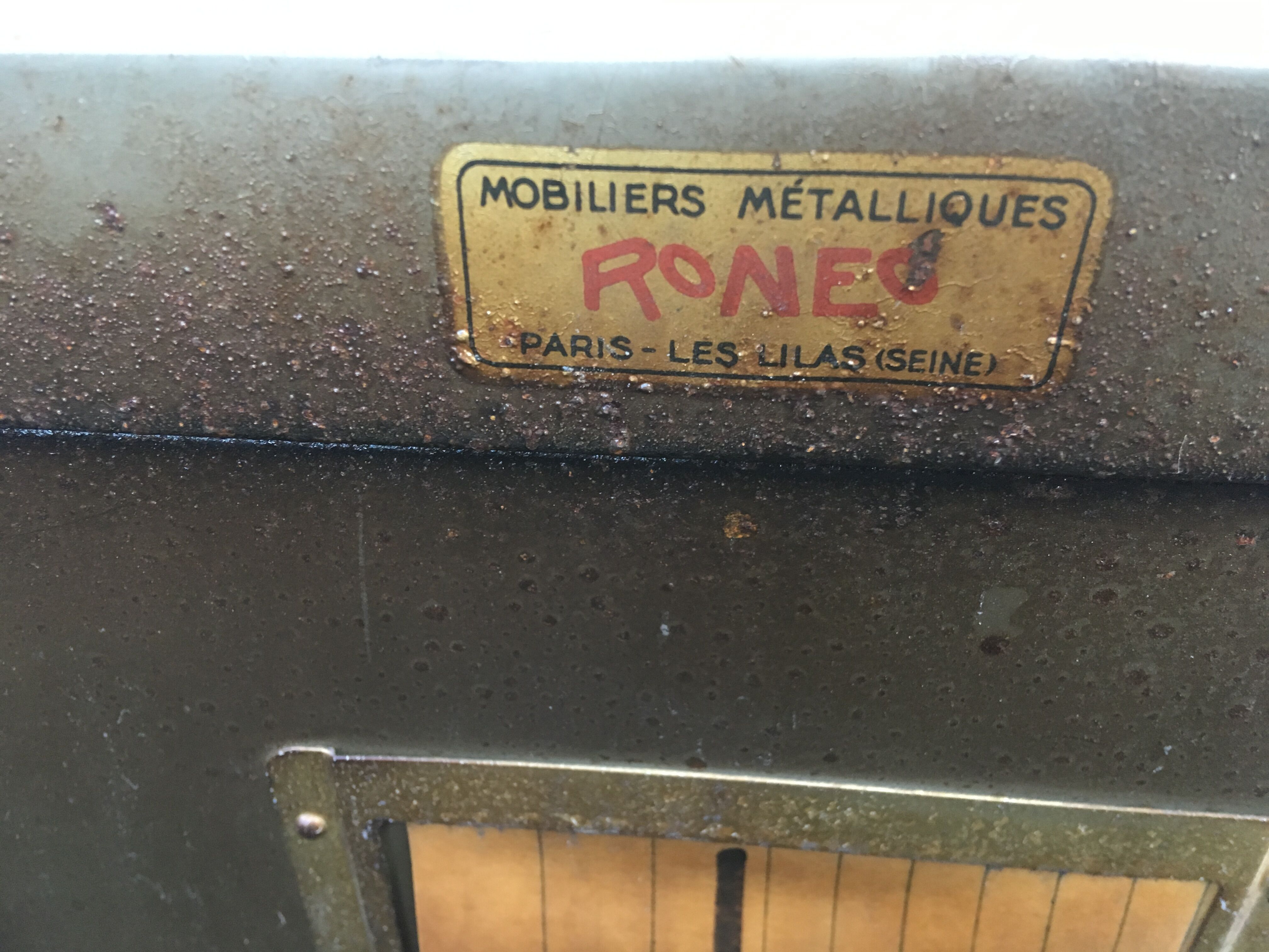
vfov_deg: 48.2
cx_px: 634
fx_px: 1063
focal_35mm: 29
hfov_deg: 61.7
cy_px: 476
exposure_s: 1/33
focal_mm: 4.15
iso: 160
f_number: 2.2
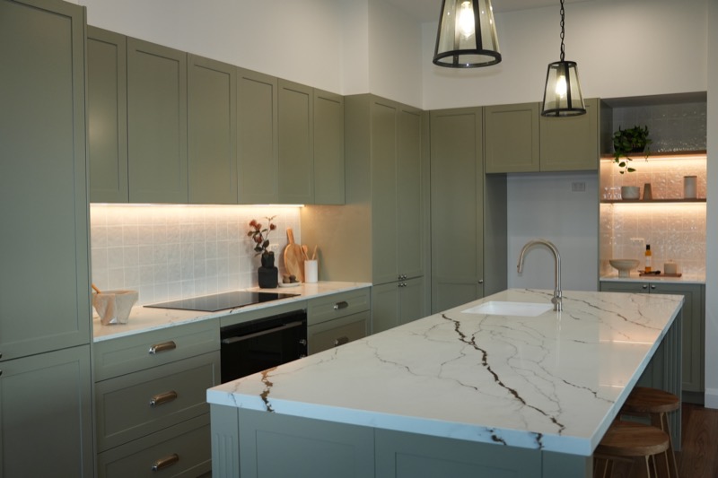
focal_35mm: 36
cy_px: 239
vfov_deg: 37.1
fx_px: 712
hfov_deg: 53.5
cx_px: 359
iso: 400
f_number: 2.8
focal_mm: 23.8
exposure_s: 1/80
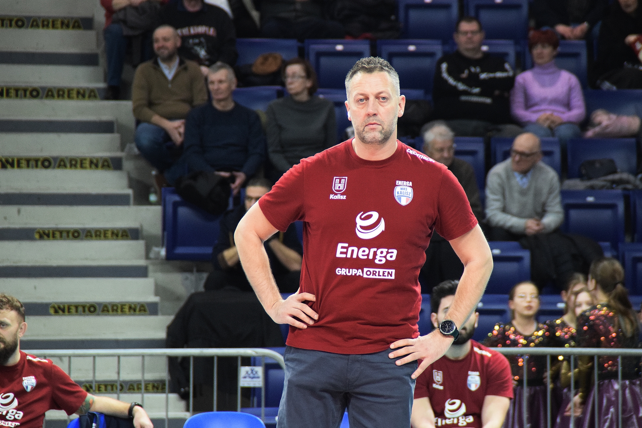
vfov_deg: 4.6
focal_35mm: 300
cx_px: 321
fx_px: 5350
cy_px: 214
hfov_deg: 6.9
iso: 3200
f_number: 6.3
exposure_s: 1/125
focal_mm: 200
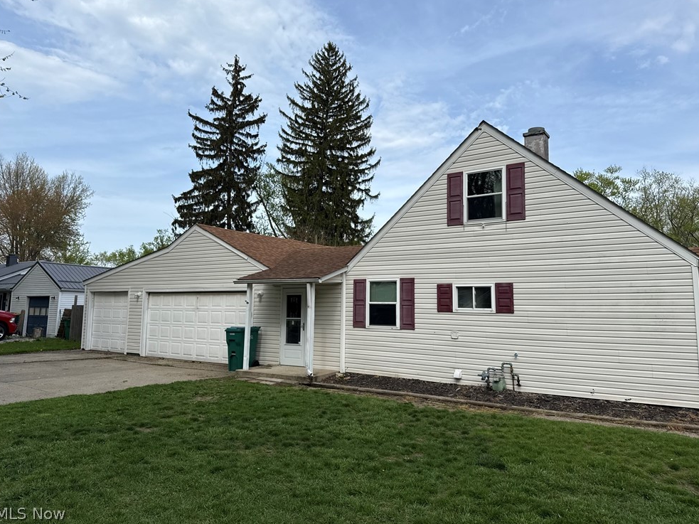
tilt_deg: +6.5
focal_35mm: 25
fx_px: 505
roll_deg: -0.6
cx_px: 356
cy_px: 252
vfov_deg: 54.9
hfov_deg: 69.4
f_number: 1.78
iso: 80
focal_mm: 6.76
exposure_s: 1/4405
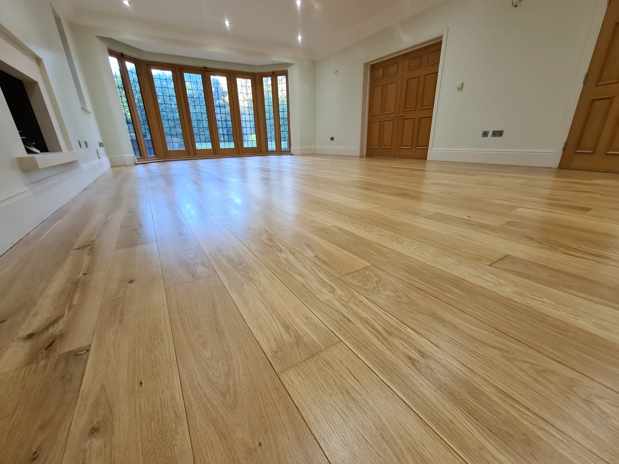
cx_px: 310
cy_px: 232
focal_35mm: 13
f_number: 2.2
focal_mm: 2.2
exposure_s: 1/50
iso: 200
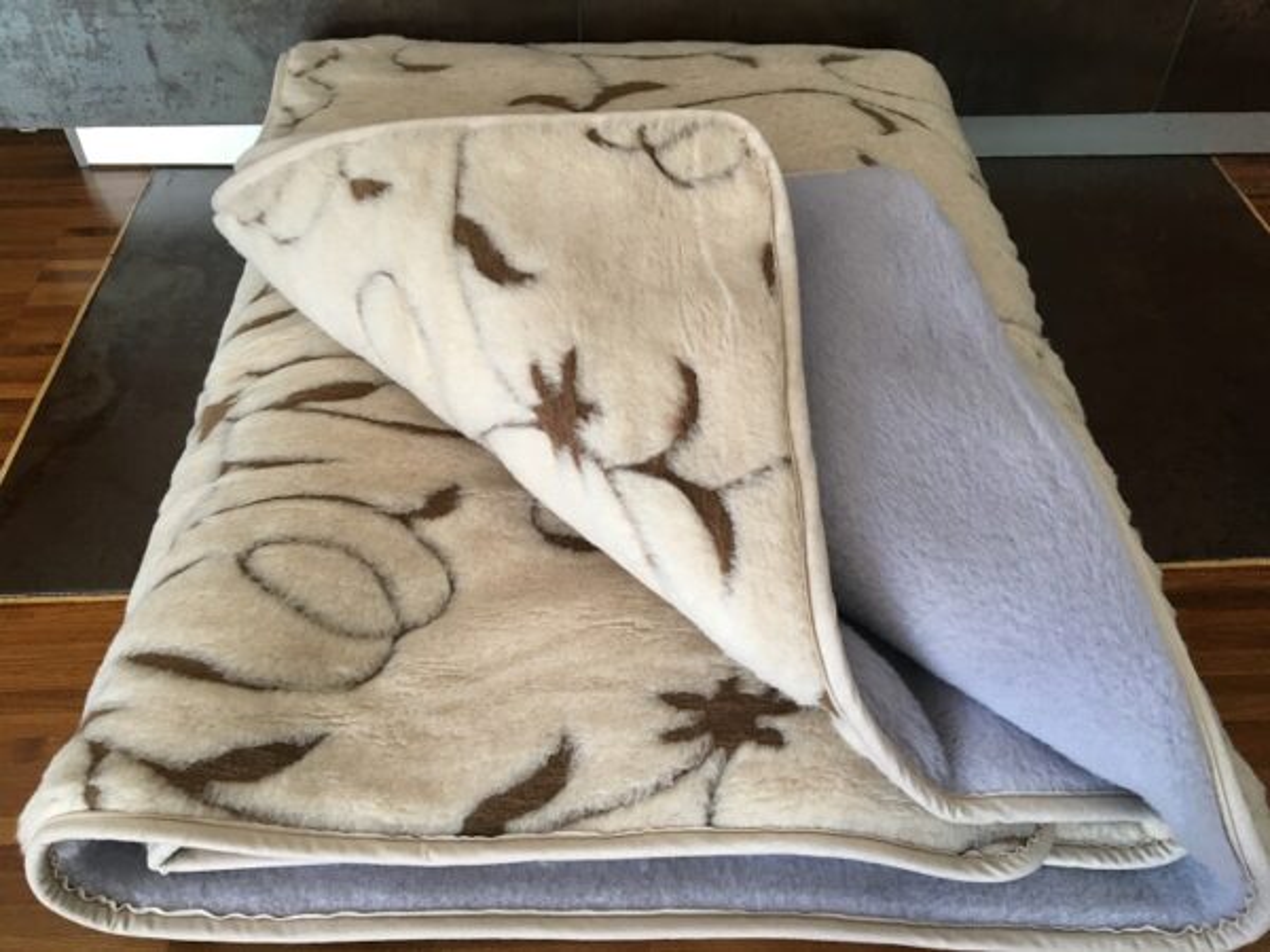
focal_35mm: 29
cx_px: 635
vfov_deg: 48.2
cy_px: 476
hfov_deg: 61.7
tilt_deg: -46.6
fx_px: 1064
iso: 64
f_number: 2.2
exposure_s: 1/33
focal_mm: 4.15
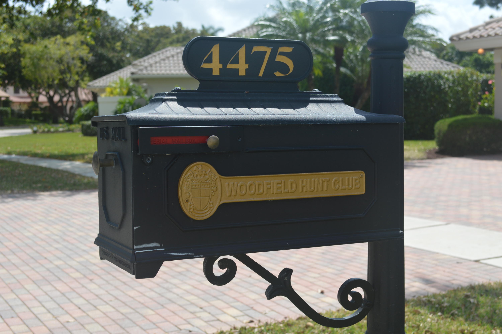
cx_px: 251
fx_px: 731
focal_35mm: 52
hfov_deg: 37.9
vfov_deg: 25.7
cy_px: 167
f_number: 7.1
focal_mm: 35
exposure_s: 1/200
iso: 100
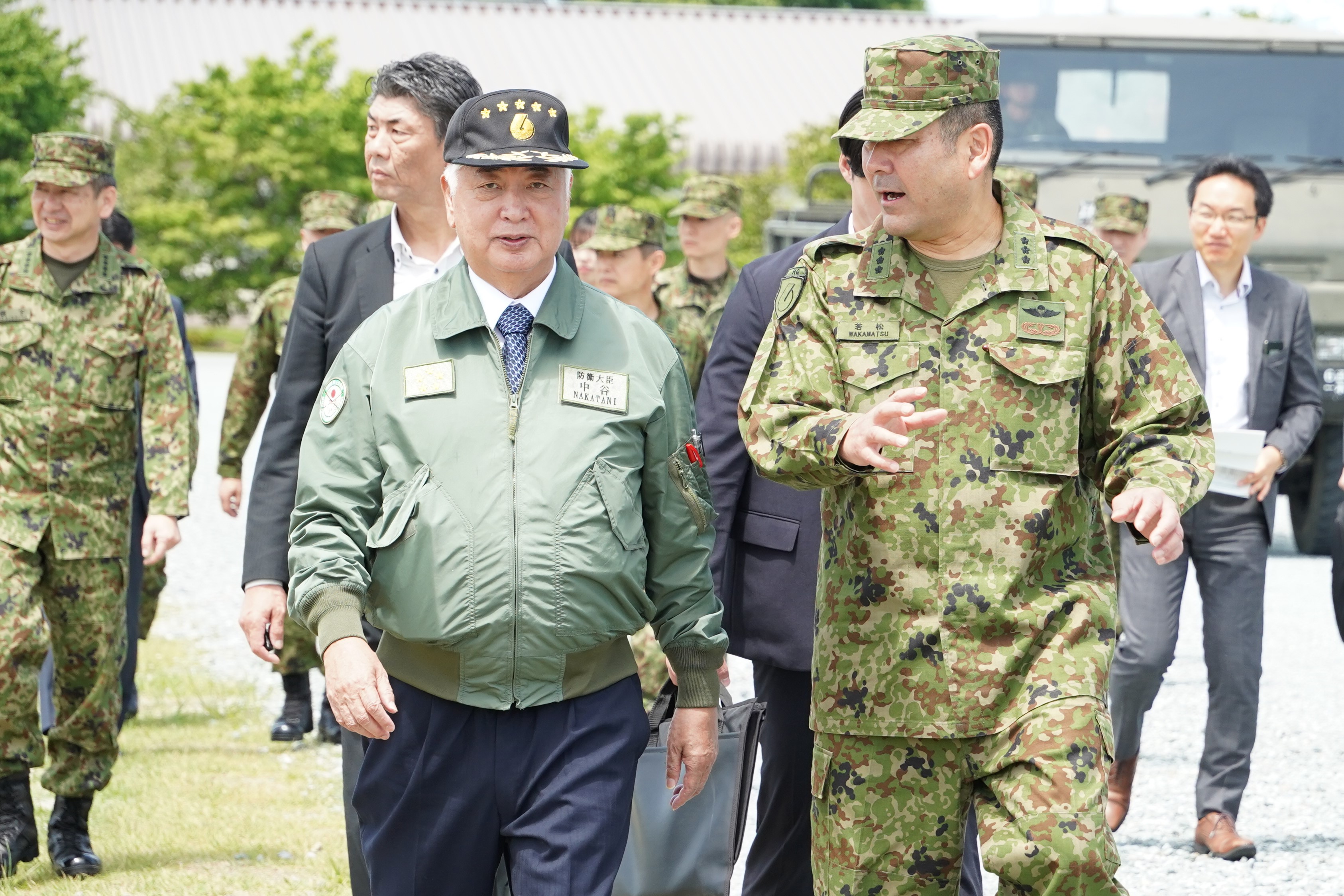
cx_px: 672
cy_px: 448
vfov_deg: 8.2
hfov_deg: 12.2
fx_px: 6272
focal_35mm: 168
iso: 800
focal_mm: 112
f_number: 7.1
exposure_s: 1/640
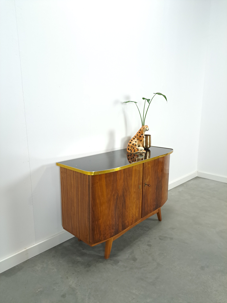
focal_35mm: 24
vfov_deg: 71.6
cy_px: 152
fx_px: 210
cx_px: 114
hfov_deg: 56.8
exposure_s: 1/50
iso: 320
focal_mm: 5.23
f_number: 1.8
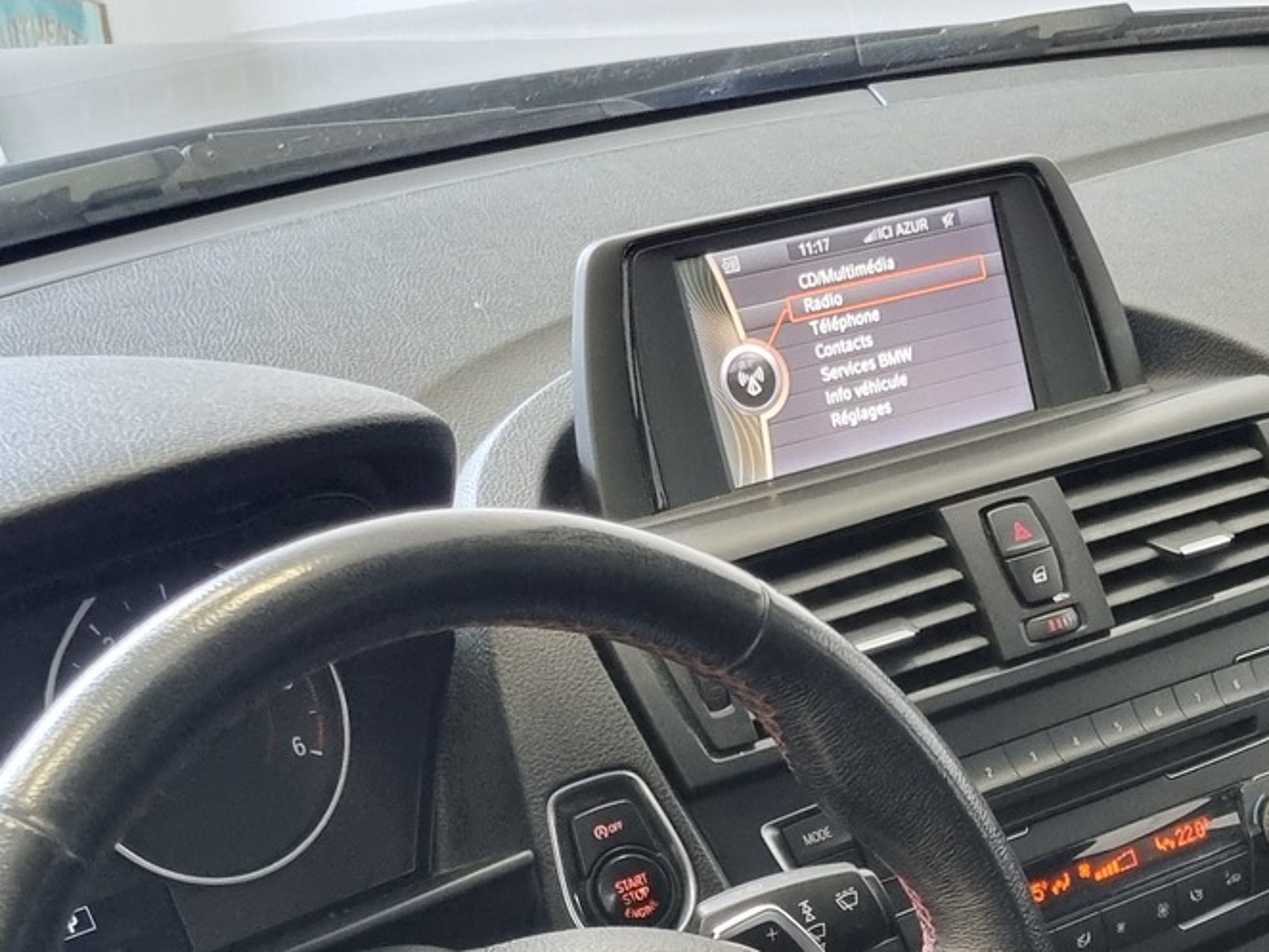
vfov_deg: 17.0
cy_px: 1401
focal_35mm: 79
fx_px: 2898
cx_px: 1280
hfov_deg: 23.6
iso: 800
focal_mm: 5.4
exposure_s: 1/50
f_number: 1.8
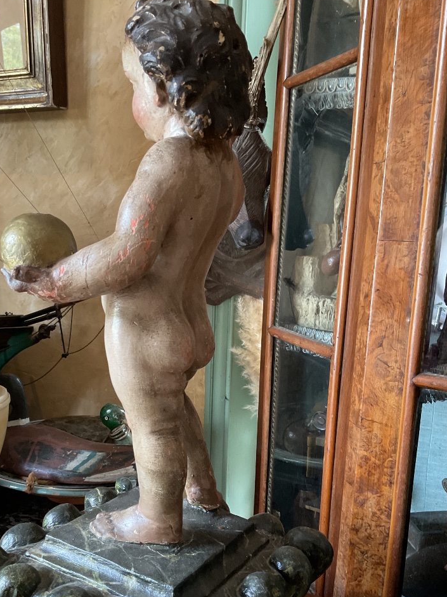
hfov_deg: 38.4
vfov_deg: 49.9
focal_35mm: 37
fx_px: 637
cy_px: 351
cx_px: 165
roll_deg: -2.5
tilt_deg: -11.2
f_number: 1.8
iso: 160
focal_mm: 3
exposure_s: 1/60
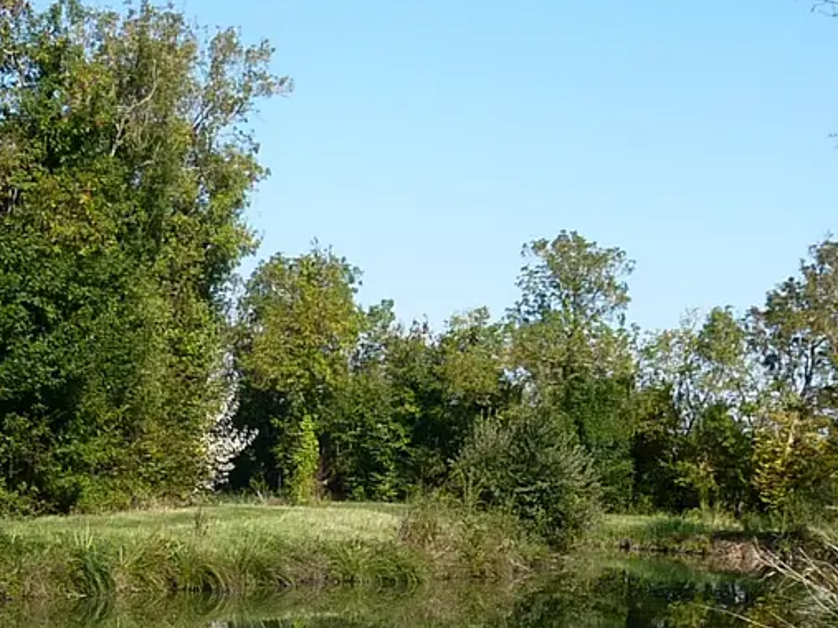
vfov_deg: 15.2
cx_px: 336
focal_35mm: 96
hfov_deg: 20.4
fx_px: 2323
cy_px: 578
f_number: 4
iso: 80
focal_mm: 4.4
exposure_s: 1/500
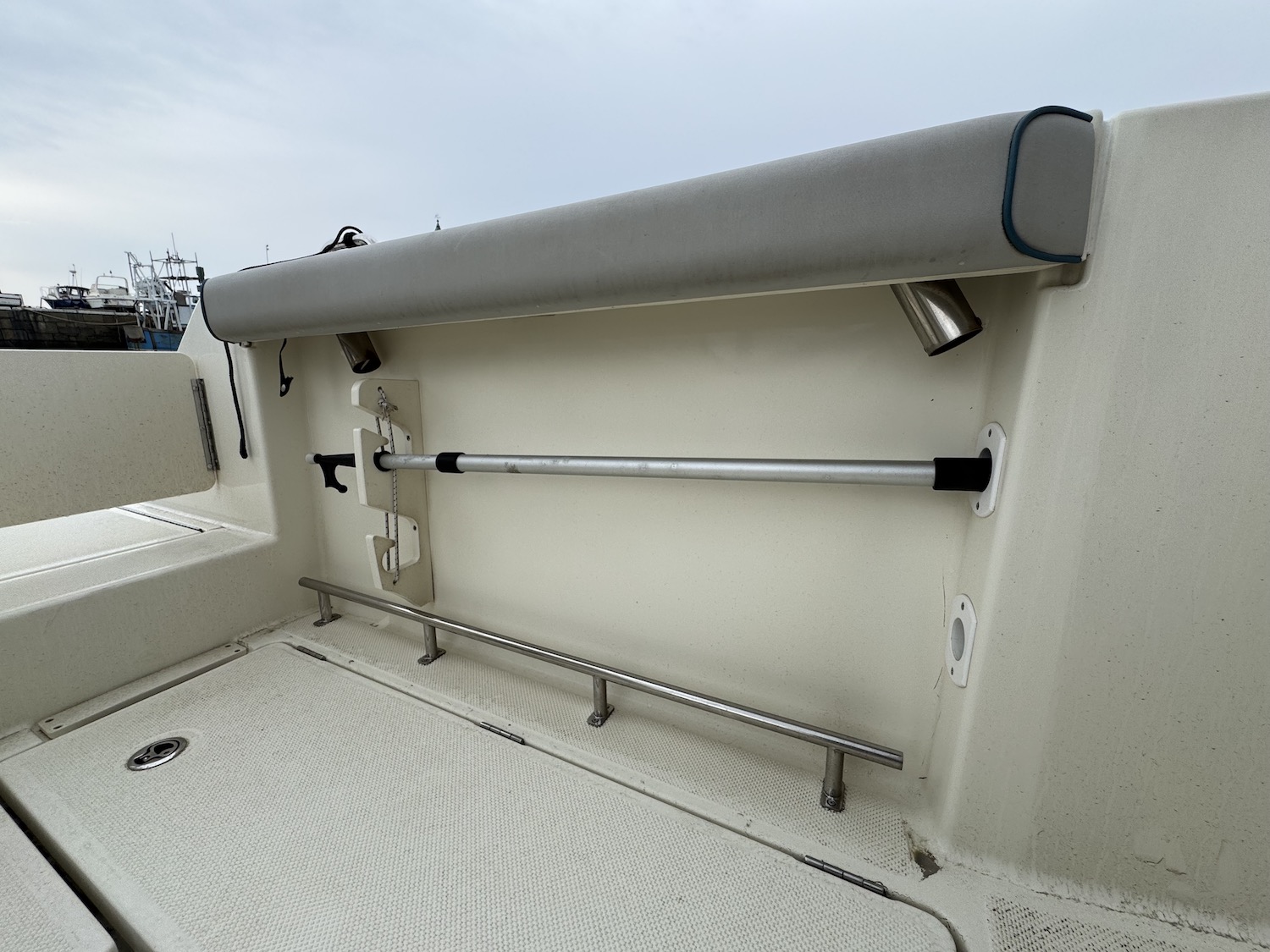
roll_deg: -0.1
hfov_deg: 102.1
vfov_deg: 85.7
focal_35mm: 14
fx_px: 514
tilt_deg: -13.0
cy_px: 476
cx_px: 635
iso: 50
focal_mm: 2.22
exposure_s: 1/763
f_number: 2.2
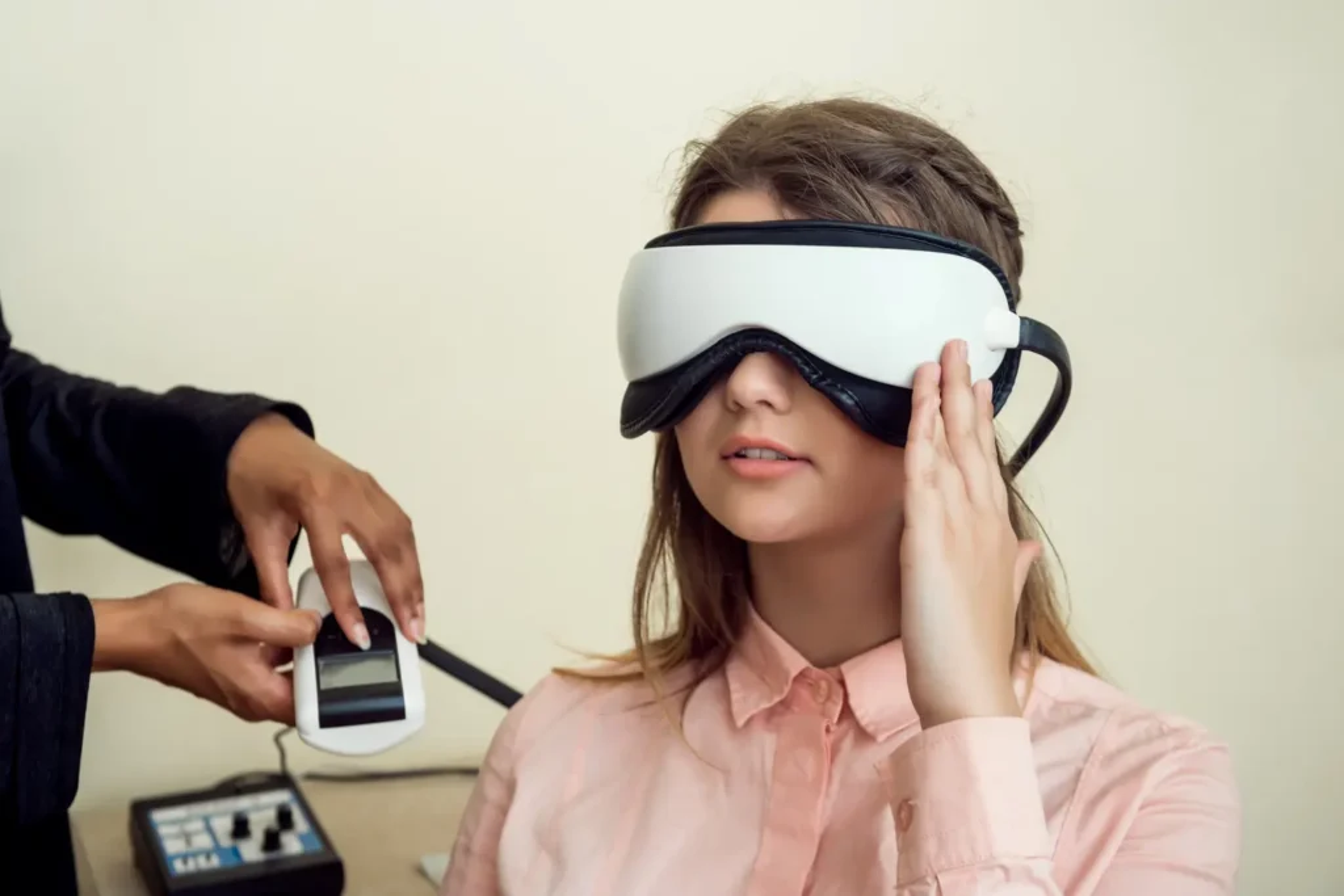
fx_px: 1941
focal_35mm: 52
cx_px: 672
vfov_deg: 26.0
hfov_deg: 38.2
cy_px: 448
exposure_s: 1/125
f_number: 5
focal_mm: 52
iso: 100
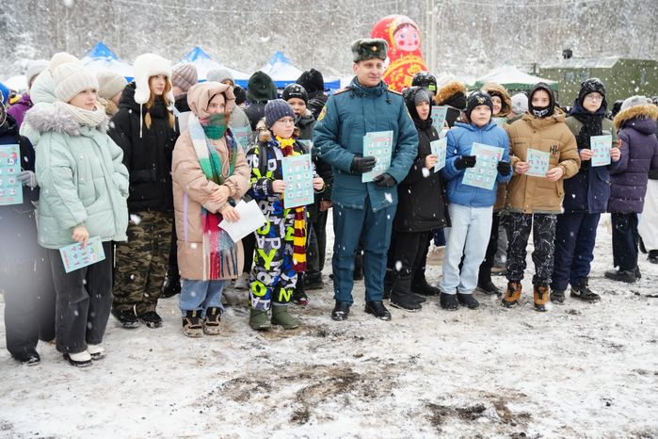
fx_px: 731
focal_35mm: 40
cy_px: 220
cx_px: 329
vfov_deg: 33.4
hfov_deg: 48.5
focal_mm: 40
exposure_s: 1/200
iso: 640
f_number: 3.5
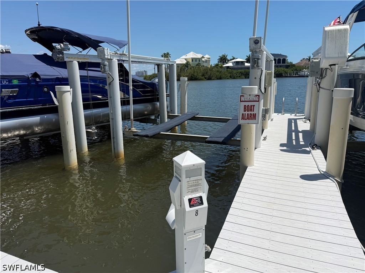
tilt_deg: -12.8
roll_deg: +0.9
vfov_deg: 56.8
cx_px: 182
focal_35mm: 24
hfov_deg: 71.6
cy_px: 136
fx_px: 253
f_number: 1.78
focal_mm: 6.76
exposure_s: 1/8130
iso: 80
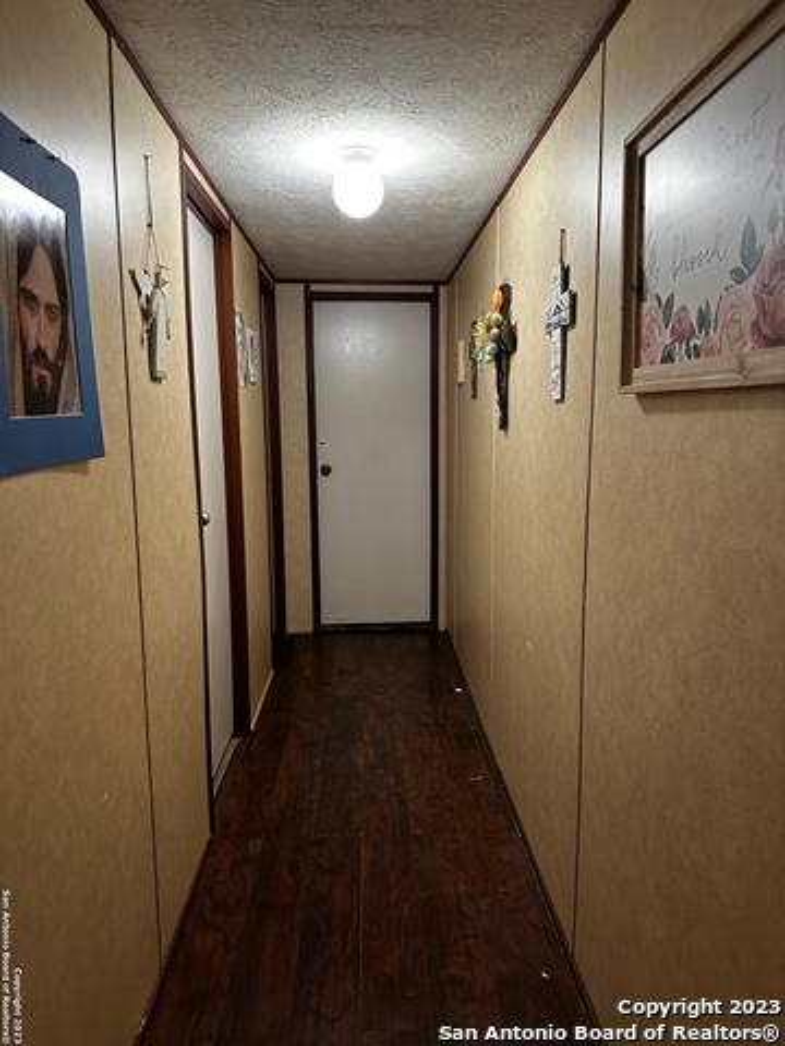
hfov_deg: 56.8
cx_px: 392
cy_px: 523
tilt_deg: -7.9
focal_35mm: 24
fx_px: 726
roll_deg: +0.7
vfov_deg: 71.6
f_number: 1.78
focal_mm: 6.86
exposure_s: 1/60
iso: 320
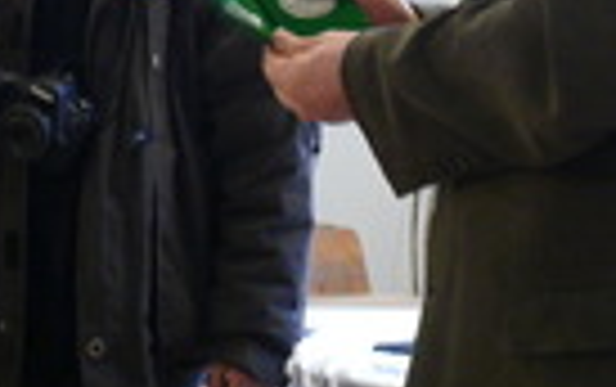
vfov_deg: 12.1
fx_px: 1799
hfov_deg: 19.4
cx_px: 209
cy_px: -4
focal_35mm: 107
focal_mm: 7.4
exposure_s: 1/10
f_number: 2.8
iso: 200
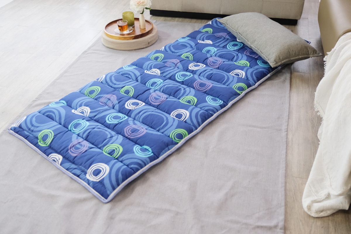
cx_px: 176
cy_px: 117
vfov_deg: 34.2
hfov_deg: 49.6
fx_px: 380
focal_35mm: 39
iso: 2000
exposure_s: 1/400
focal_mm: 25.7
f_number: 2.8
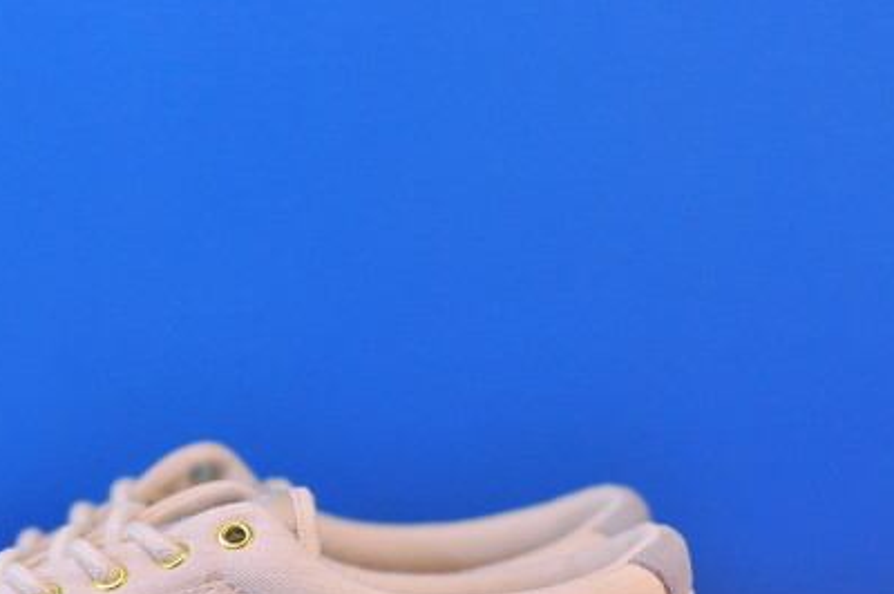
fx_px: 3722
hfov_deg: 13.6
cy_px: 430
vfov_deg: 9.1
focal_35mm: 150
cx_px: 163
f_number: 2.5
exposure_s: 1/320
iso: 250
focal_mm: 50
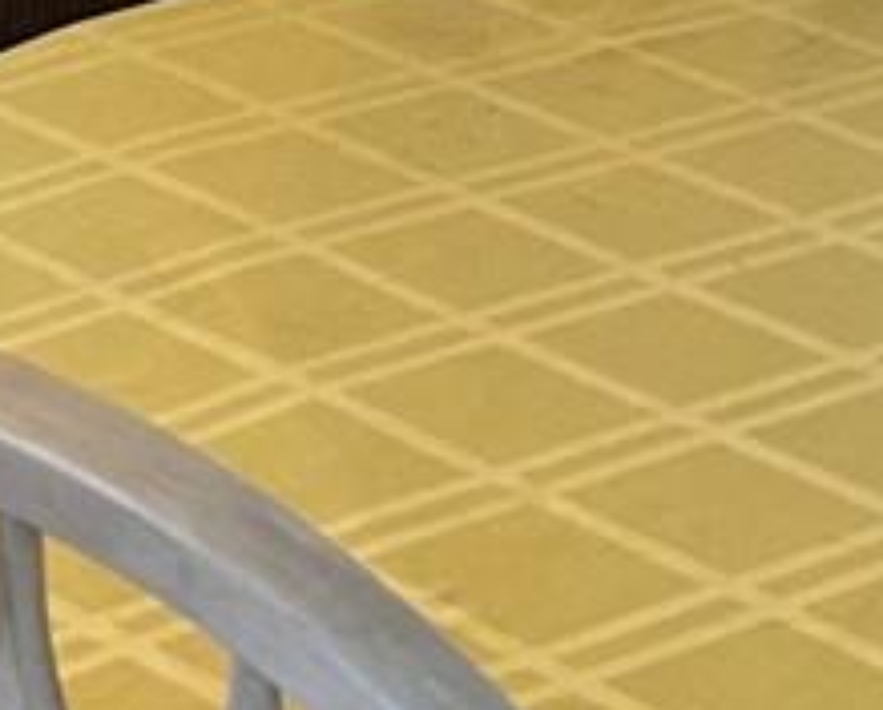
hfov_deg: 10.0
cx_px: -500
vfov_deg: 7.6
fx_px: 4843
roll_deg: +0.0
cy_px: -1174
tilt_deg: -2.2
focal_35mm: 185
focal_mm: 5.7
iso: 100
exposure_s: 1/60
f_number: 1.5
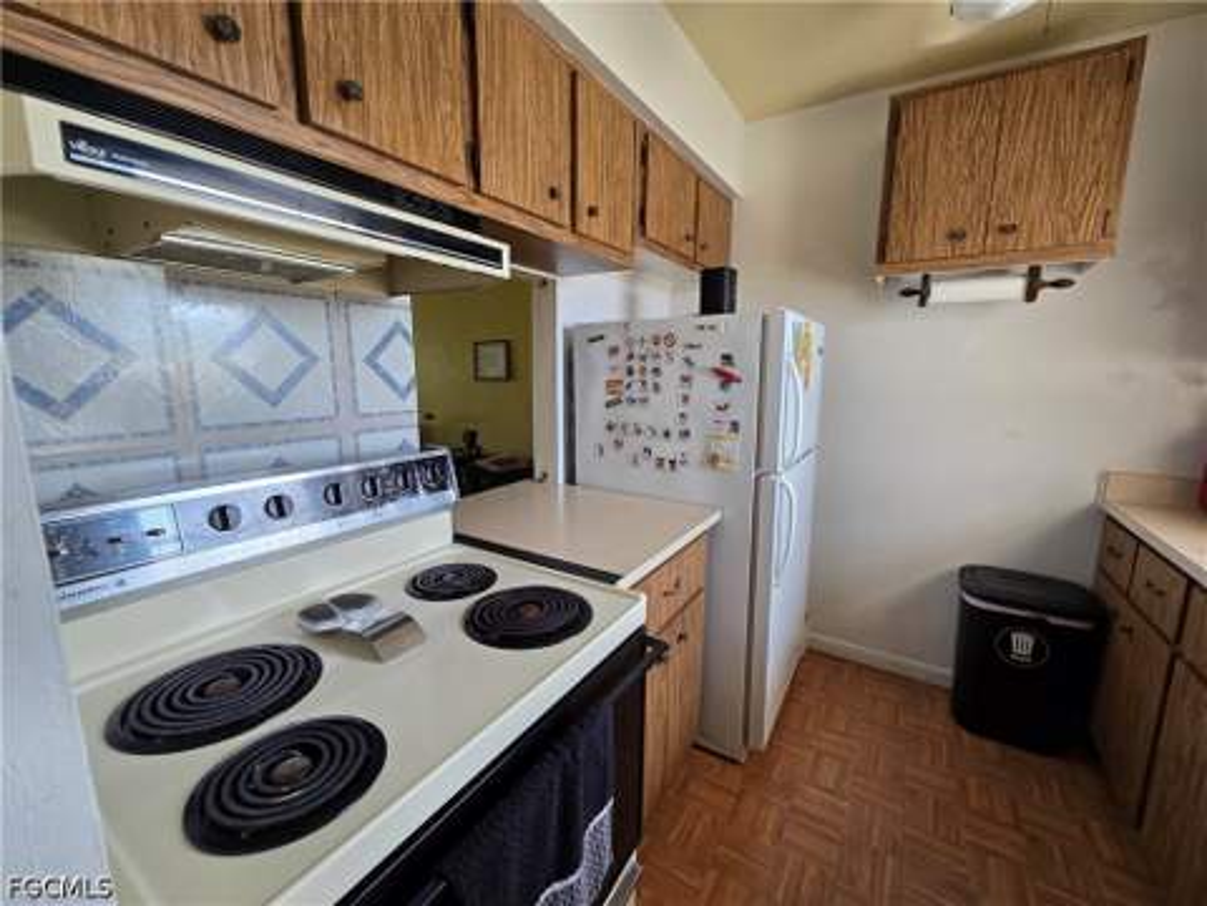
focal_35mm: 13
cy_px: 453
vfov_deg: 89.9
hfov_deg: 106.2
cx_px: 604
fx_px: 453
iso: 100
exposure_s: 1/60
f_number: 2.2
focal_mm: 2.2
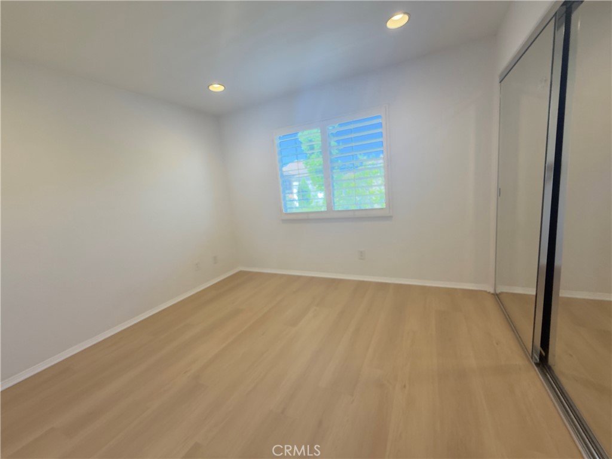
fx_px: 248
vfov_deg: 85.7
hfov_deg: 102.1
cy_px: 230
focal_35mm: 14
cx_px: 306
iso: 125
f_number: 2.2
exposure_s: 1/120
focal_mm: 2.22
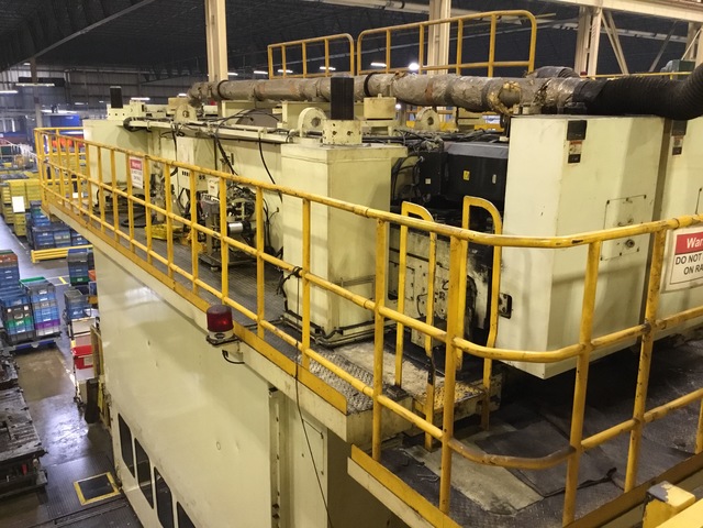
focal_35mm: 31
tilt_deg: -16.1
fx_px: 630
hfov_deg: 58.4
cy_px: 264
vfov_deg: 45.4
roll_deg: -0.1
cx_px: 352
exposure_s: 1/17
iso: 200
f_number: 2.4
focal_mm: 3.3
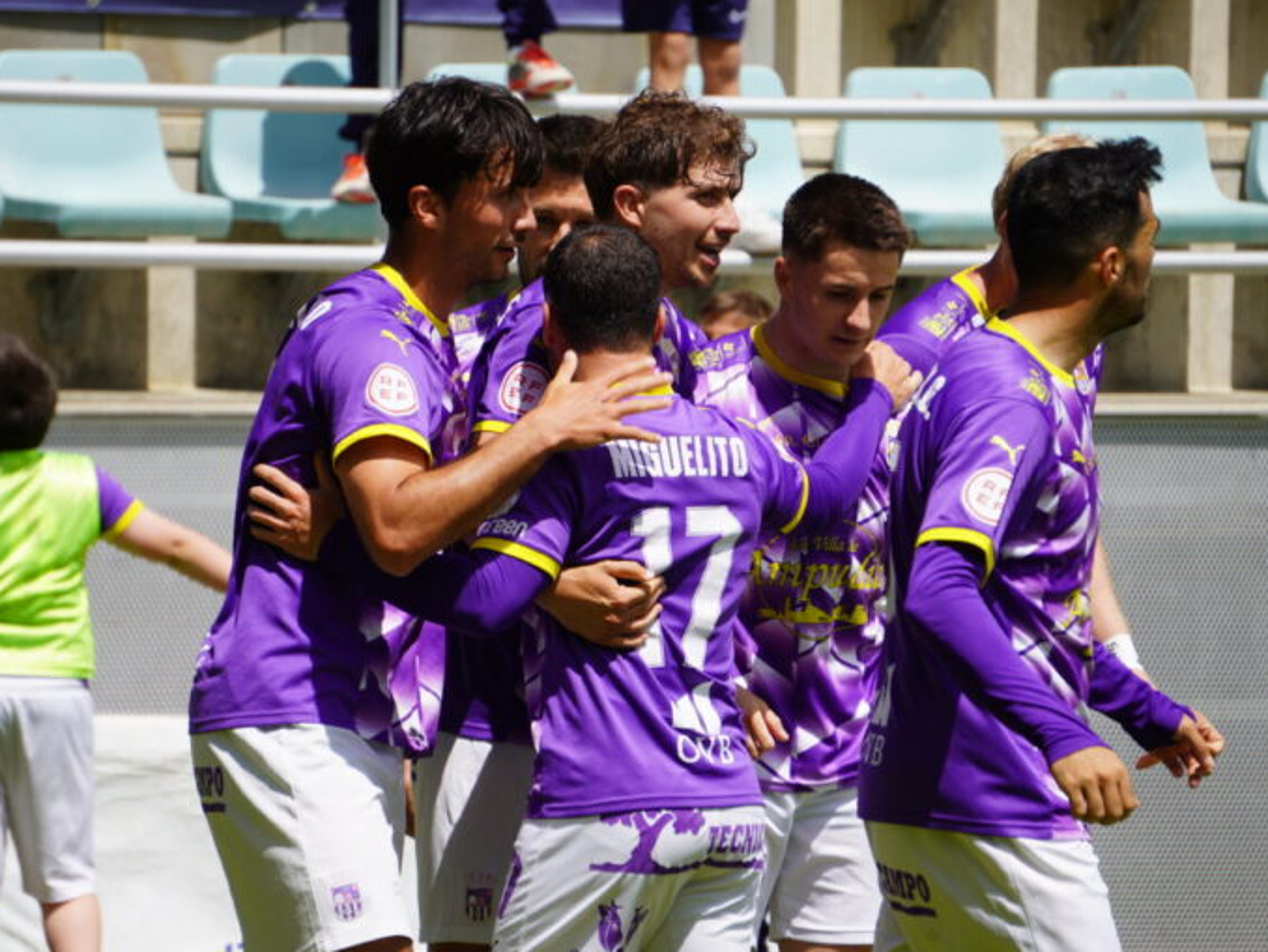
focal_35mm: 343
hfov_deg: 5.8
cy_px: 477
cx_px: 574
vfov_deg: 4.3
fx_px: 12569
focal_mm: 210
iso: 100
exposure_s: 1/400
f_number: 7.1
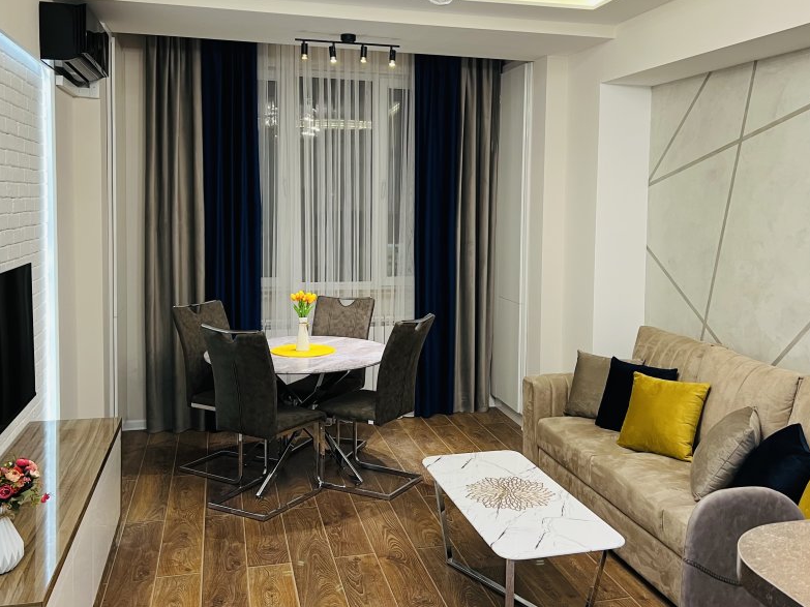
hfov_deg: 53.9
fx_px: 795
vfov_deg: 41.6
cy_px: 244
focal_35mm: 34
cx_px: 428
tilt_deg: -3.9
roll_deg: -0.9
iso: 80
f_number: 1.5
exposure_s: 1/50
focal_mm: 5.7
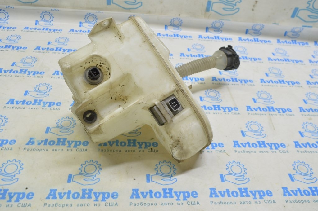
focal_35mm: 33
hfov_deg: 57.3
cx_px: 159
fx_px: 291
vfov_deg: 39.9
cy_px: 106
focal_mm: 22
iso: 400
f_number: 5.6
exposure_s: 1/20
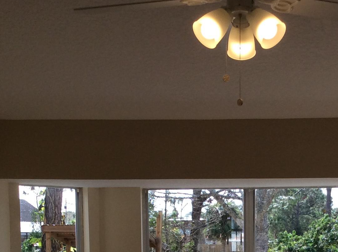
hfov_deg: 25.2
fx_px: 751
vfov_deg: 18.2
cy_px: 298
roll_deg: +0.9
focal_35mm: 77
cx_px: 235
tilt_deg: -5.8
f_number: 2.4
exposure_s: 1/379
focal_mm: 3.3
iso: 32
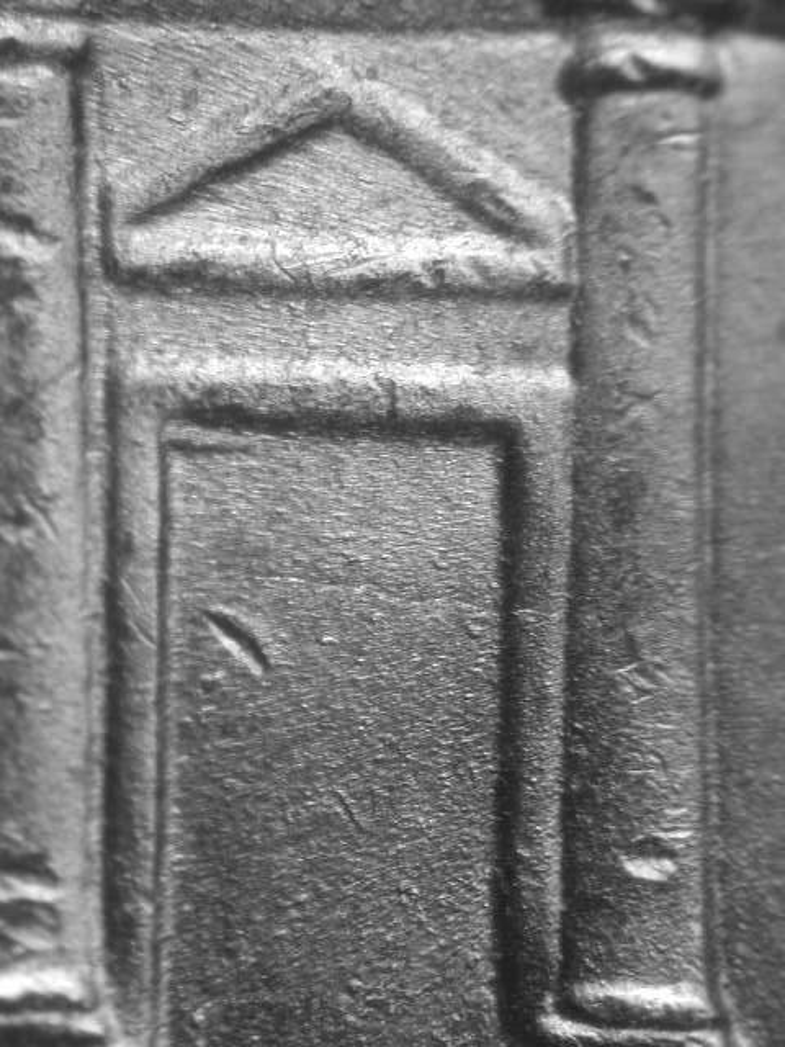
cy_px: 524
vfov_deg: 13.8
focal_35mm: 143
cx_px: 392
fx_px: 4324
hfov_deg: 10.4
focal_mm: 29.7
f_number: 4.9
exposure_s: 1/11.9
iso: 100
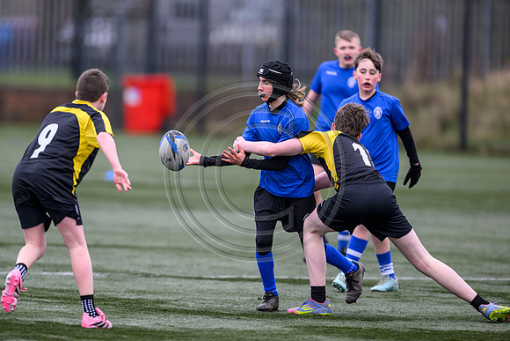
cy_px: 170
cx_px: 255
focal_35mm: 400
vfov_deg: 3.4
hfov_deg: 5.2
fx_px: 5668
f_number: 3.5
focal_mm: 400
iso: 500
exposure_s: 1/1600
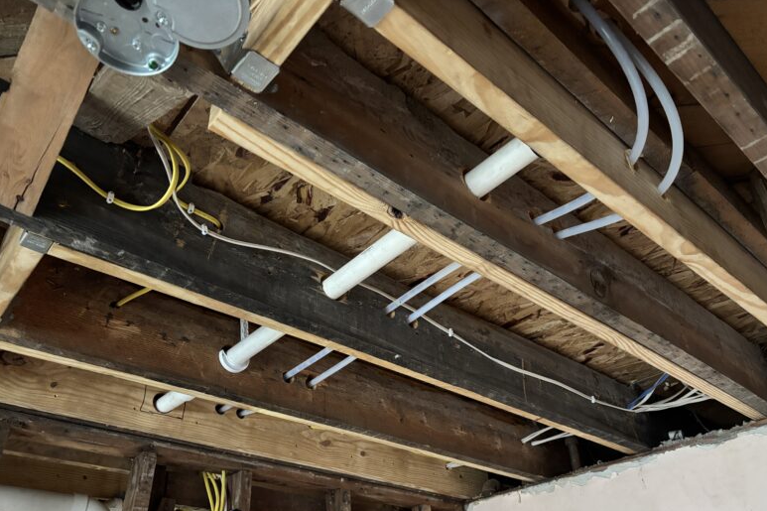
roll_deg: +0.5
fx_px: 596
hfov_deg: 65.5
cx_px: 379
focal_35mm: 28
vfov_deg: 46.2
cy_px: 295
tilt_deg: +32.0
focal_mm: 5.96
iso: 640
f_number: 1.6
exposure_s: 1/30
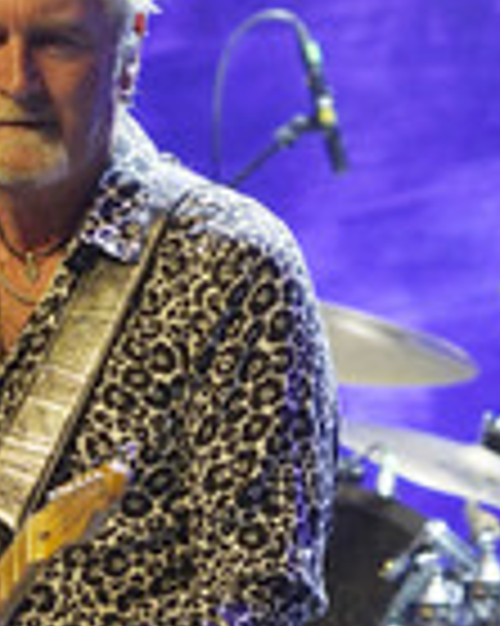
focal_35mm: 687
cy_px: 437
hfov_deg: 2.3
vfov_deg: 2.8
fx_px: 12722
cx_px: 453
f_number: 6.3
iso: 1600
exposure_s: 1/80
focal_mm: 225
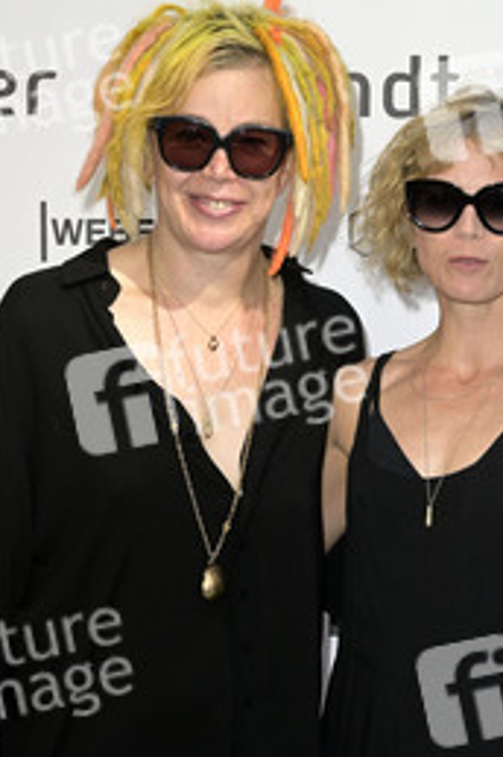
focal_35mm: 85
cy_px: 532
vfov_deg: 23.8
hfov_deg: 16.0
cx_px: 301
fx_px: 1786
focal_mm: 55
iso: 400
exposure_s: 1/250
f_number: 6.3
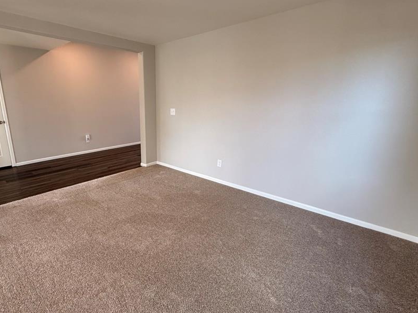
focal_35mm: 18
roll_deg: +0.3
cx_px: 175
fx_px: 217
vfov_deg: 71.6
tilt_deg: -13.2
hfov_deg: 87.0
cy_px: 150
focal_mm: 2.22
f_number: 2.2
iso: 200
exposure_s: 1/120
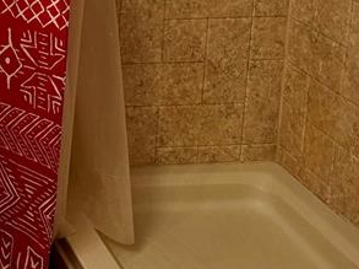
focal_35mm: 84
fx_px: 870
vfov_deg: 16.0
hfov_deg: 19.8
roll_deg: +0.1
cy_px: -140
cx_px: -198
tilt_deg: -9.7
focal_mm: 6.76
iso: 200
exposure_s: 1/60
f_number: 1.78
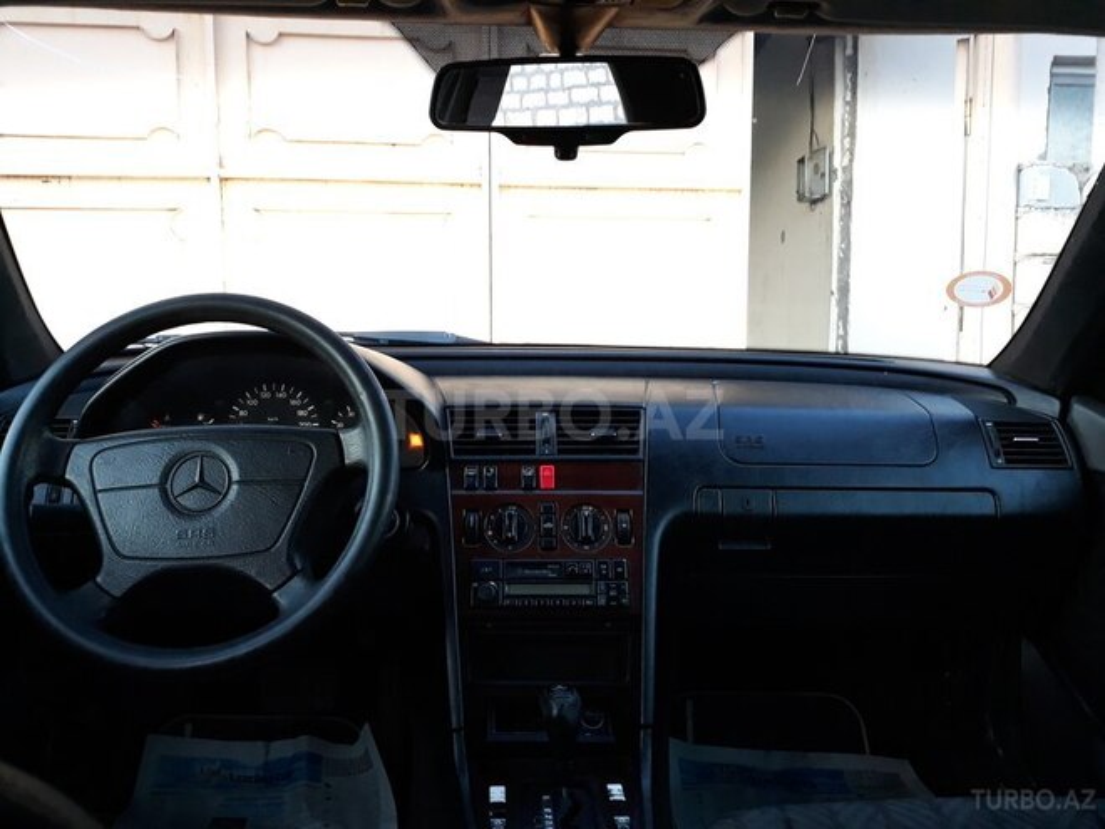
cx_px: 552
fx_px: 862
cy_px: 414
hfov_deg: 65.3
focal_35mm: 27
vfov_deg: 51.4
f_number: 1.7
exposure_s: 1/25
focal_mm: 3.71
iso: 160
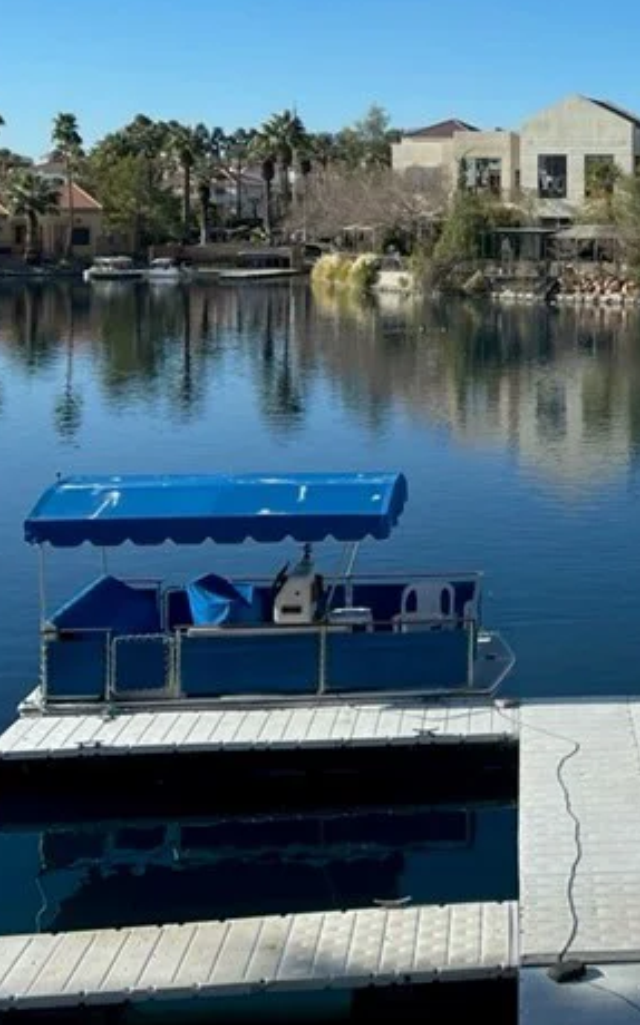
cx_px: 787
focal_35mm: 59
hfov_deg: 20.4
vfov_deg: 33.9
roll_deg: -0.7
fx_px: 1649
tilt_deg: -3.7
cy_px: 270
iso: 32
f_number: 1.6
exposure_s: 1/2433
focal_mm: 5.1
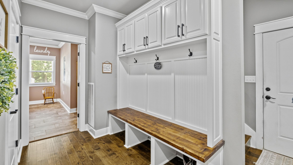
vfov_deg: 66.9
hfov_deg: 99.4
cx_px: 145
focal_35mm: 16
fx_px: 124
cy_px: 75
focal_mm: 10
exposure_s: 2.5
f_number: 8
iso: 400
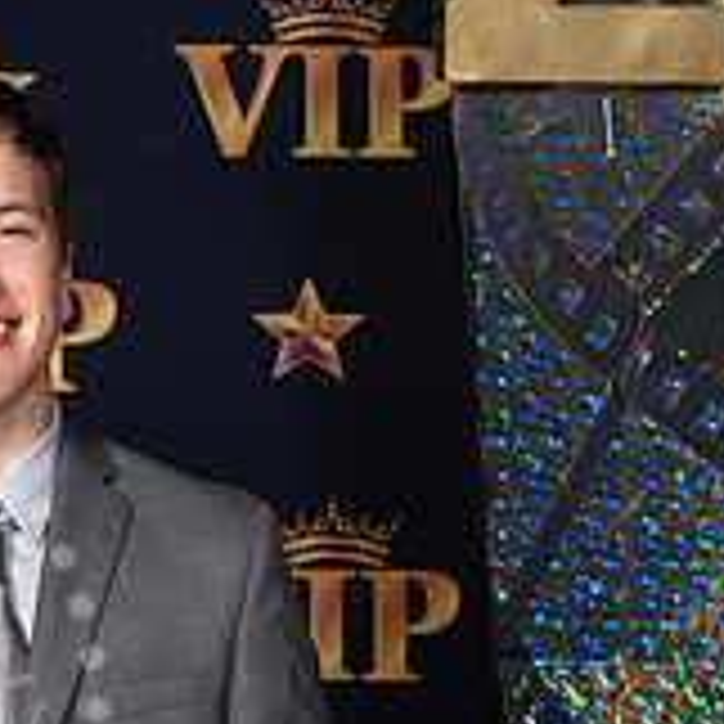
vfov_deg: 7.2
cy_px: 659
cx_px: -426
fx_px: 5750
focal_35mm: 243
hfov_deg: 7.1
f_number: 8
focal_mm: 72
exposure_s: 1/100
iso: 320
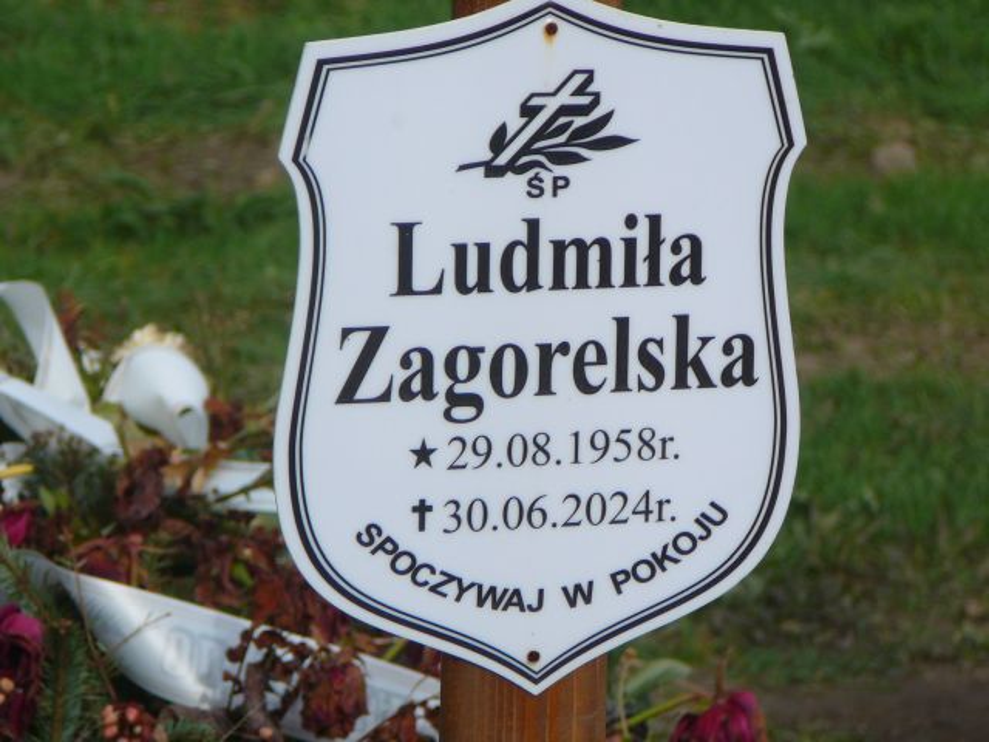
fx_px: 5057
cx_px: 494
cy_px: 371
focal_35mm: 177
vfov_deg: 8.4
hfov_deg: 11.2
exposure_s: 1/800
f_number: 4
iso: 80
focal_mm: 26.3
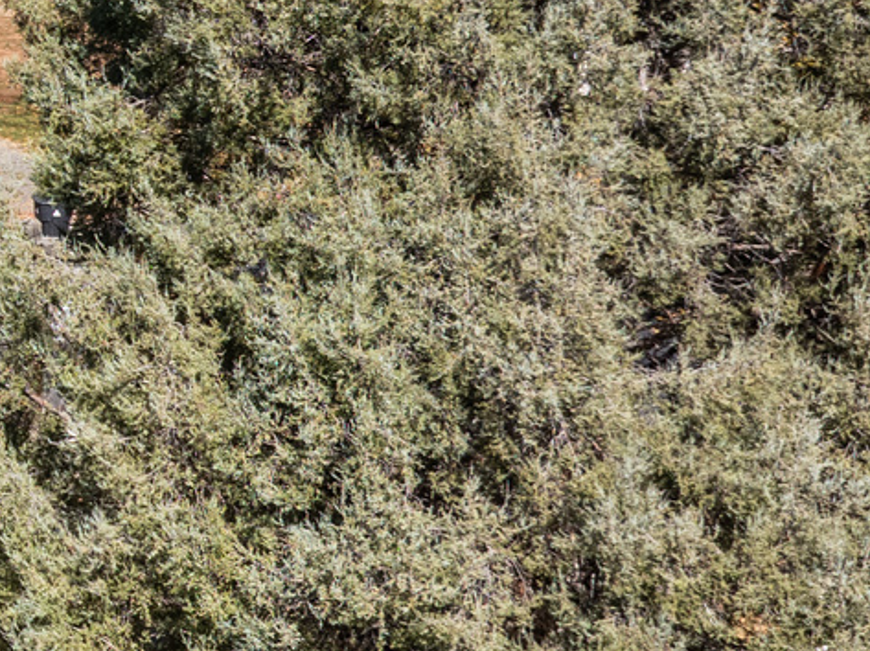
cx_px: -877
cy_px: 147
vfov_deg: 14.1
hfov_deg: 15.2
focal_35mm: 104
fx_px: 2612
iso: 100
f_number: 5
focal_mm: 12.29
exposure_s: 1/1000
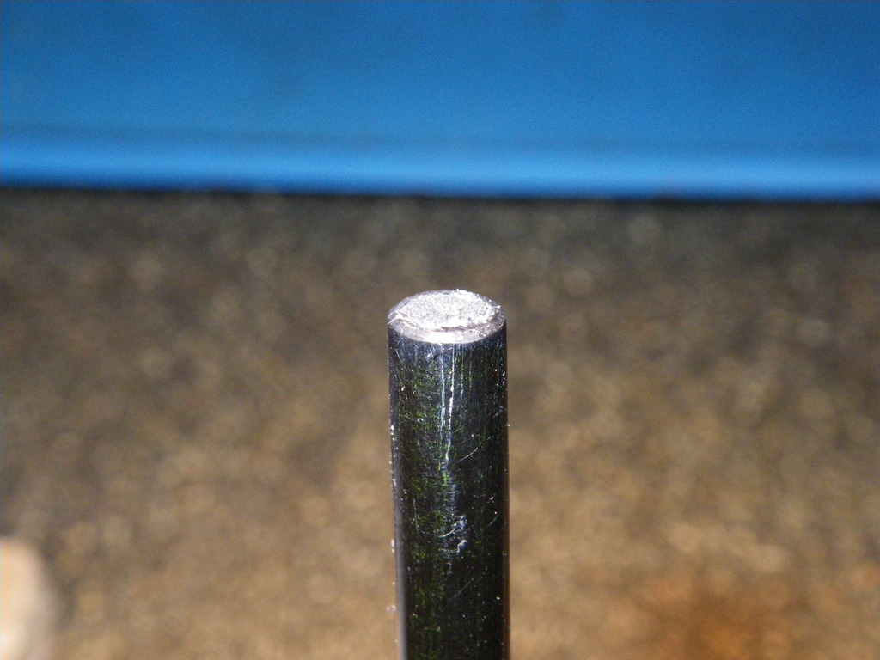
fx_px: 1957
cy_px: 330
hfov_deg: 25.3
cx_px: 440
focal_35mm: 77
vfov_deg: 19.1
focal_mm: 13.7
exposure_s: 1/100
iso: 400
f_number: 5.8
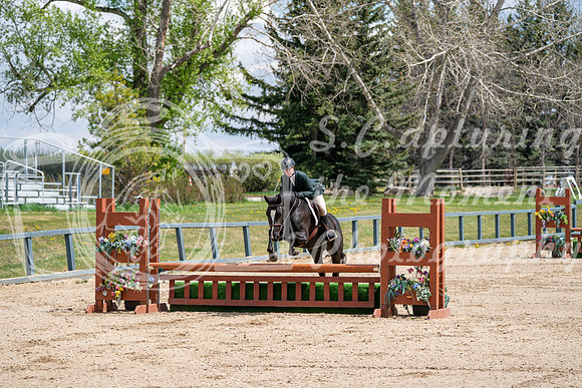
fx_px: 2458
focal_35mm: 152
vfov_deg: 9.0
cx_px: 291
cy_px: 194
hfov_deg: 13.5
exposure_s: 1/500
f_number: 5.6
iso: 100
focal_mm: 152
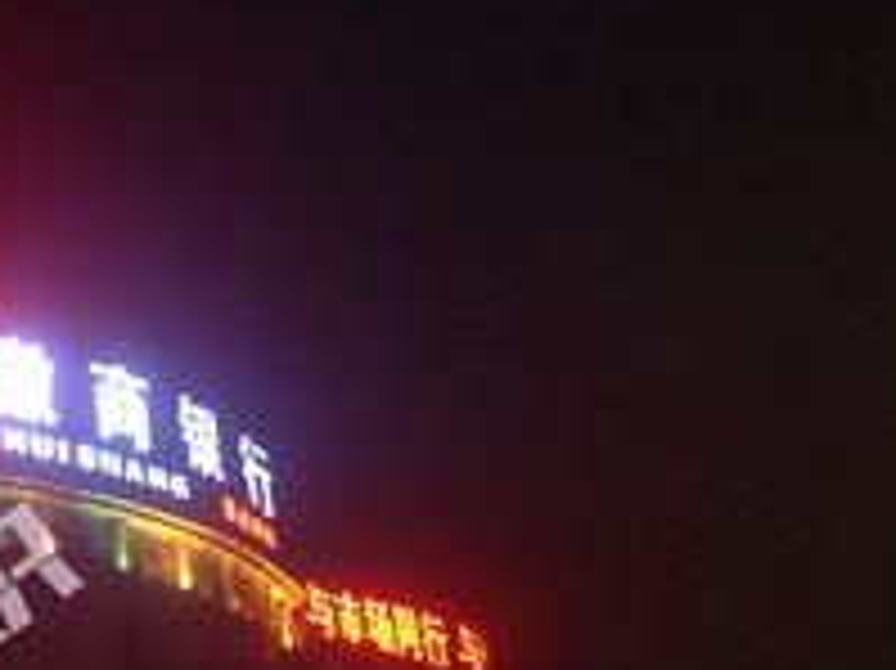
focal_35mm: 97
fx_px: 2509
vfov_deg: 15.1
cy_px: 582
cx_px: -257
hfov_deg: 18.8
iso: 100
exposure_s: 1/20
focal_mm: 4.28
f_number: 2.4
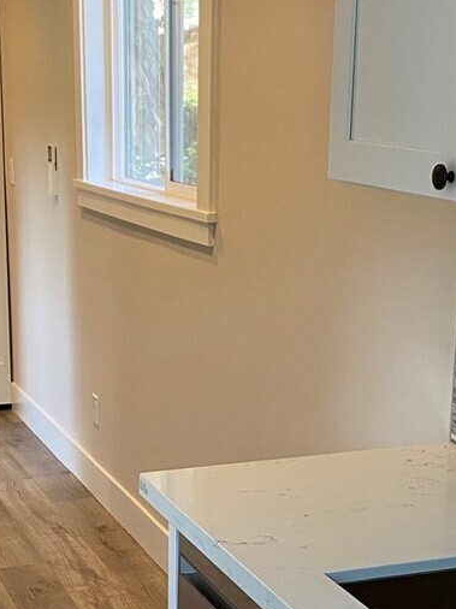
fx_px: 1301
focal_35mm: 74
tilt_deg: -14.2
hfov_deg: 19.8
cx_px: 155
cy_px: 431
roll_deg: +0.2
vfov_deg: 26.1
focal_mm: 4.25
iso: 100
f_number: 1.8
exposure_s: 1/60
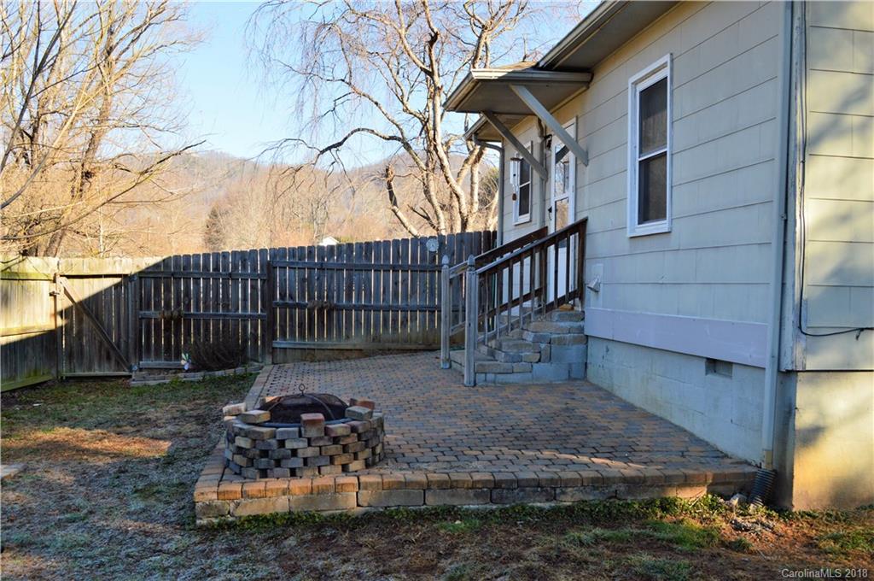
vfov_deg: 39.9
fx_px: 800
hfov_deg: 57.3
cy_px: 290
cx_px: 437
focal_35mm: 33
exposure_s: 1/200
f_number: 10
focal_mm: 22
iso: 400
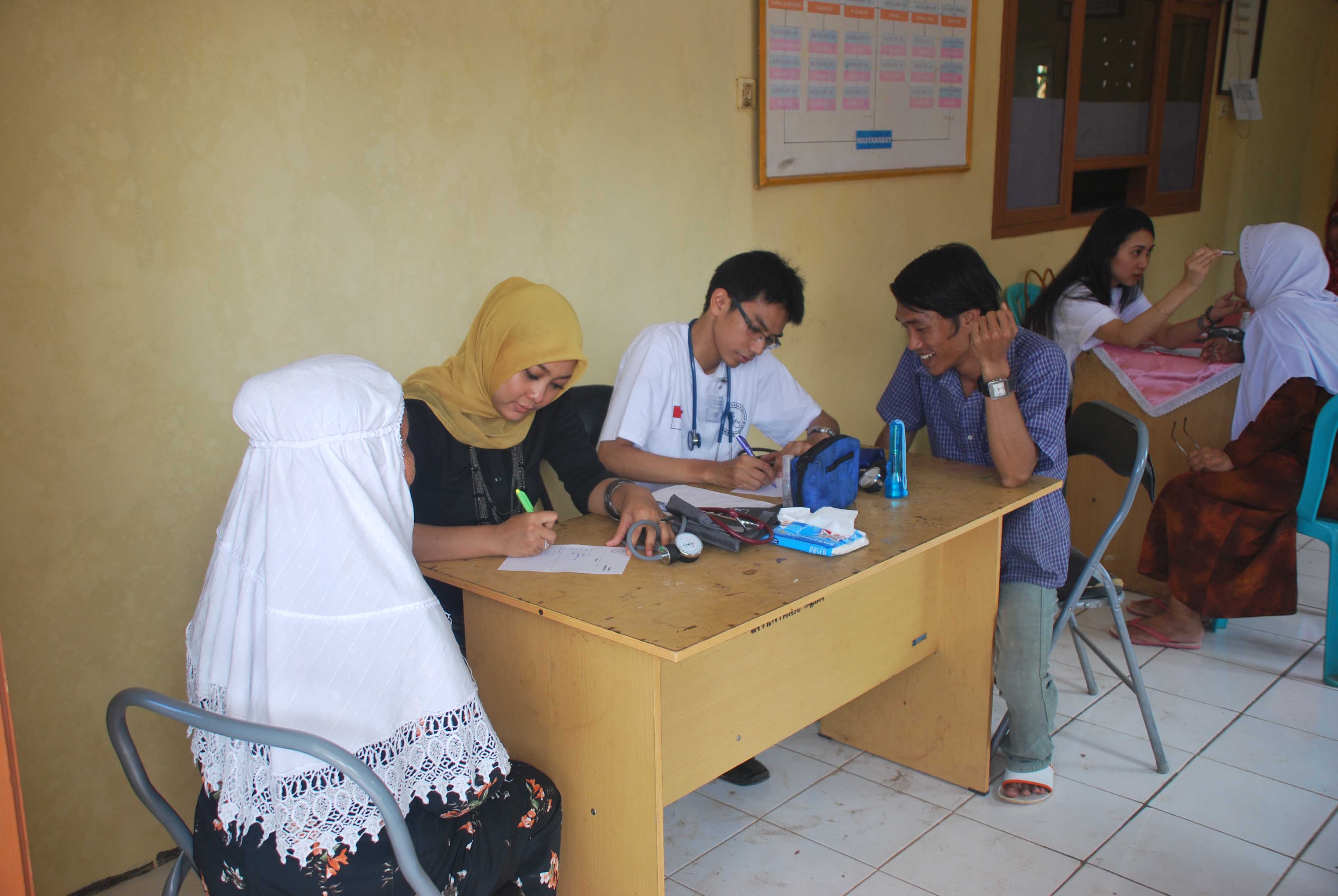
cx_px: 669
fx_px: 1228
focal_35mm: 33
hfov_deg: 57.2
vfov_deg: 40.1
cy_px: 448
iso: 200
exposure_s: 1/100
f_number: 5
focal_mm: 22
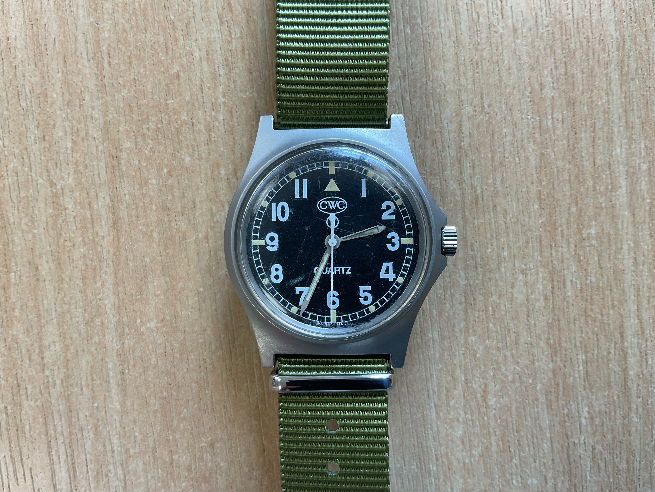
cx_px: 328
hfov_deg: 61.7
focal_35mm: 29
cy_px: 246
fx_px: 549
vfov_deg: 48.2
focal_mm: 3
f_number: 1.8
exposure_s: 1/120
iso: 32
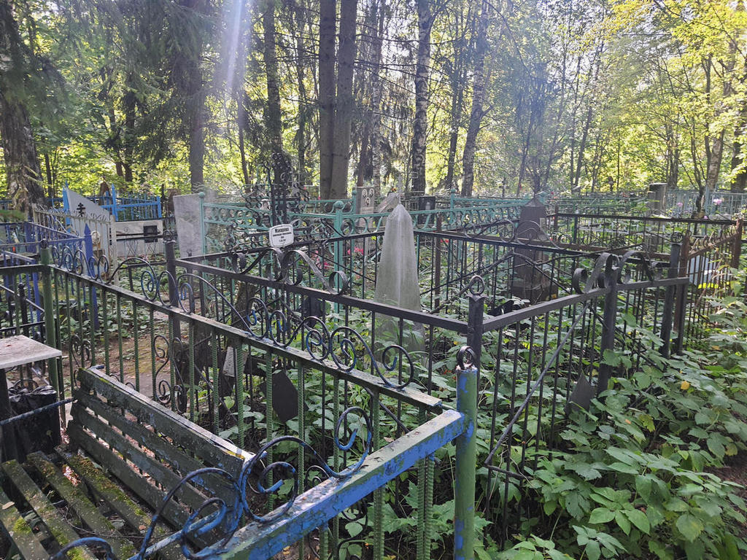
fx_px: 561
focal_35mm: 26
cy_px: 280
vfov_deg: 53.1
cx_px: 374
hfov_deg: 67.3
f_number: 1.7
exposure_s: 1/100
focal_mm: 4.32
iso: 64
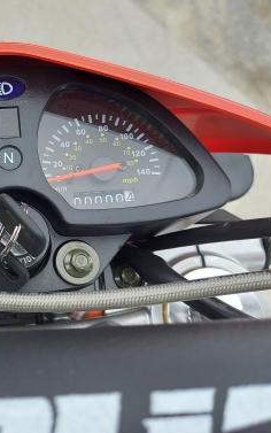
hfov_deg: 29.7
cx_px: -24
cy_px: 203
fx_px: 460
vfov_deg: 50.3
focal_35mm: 39
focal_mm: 5.23
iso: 40
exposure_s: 1/486
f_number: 1.8
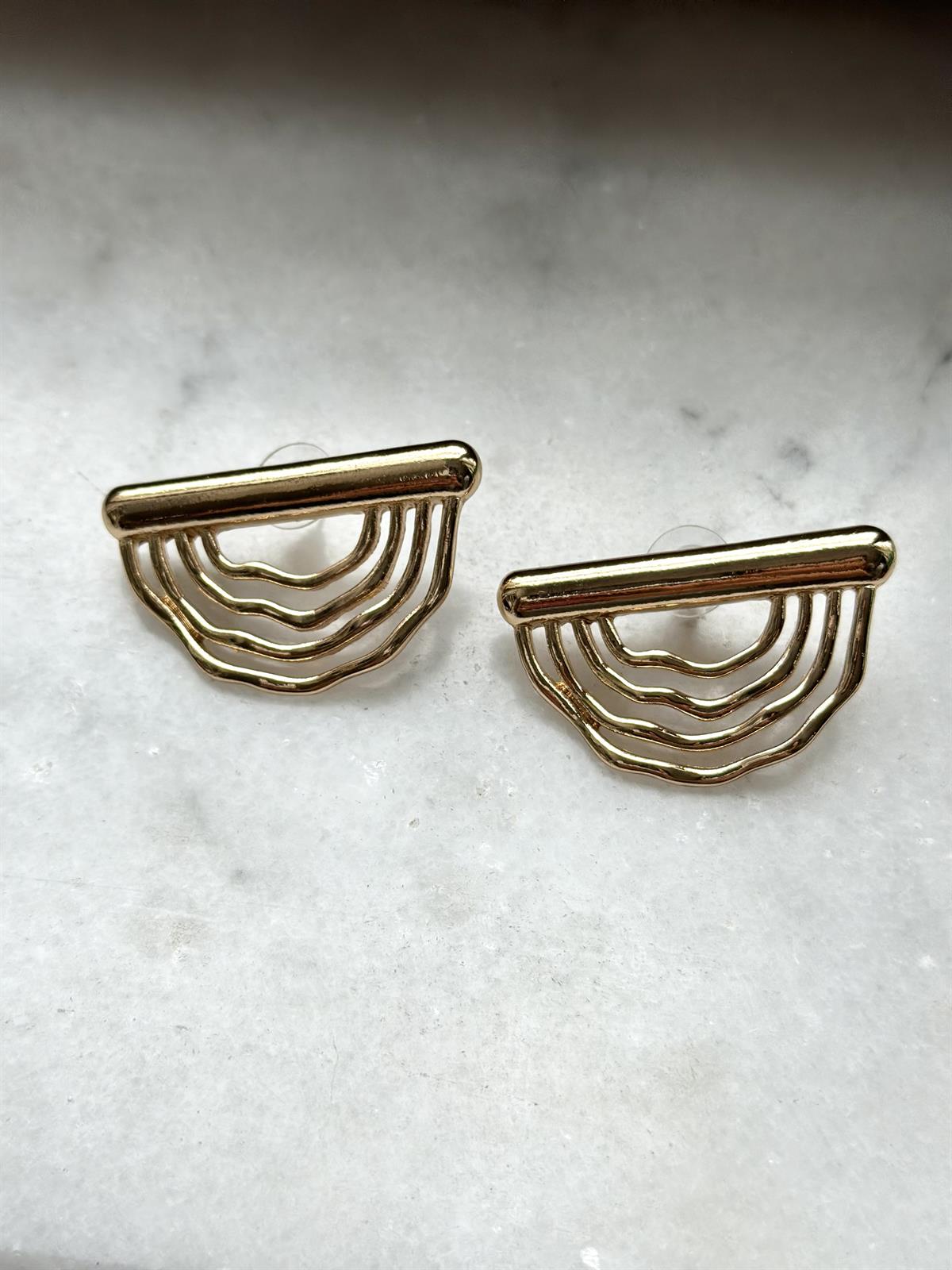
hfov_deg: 30.3
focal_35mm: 48
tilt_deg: -61.0
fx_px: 1760
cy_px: 635
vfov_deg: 39.7
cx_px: 476
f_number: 1.78
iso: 100
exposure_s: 1/121
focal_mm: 6.86
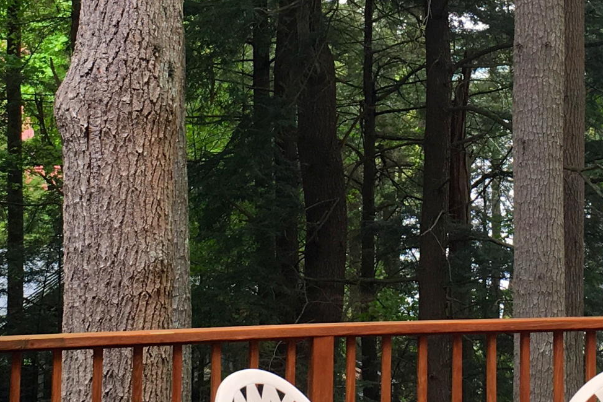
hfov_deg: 21.9
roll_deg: -1.4
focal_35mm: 93
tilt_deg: +5.0
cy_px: -28
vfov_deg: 14.4
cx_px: 366
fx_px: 1558
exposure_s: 1/120
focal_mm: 4.15
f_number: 2.2
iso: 32
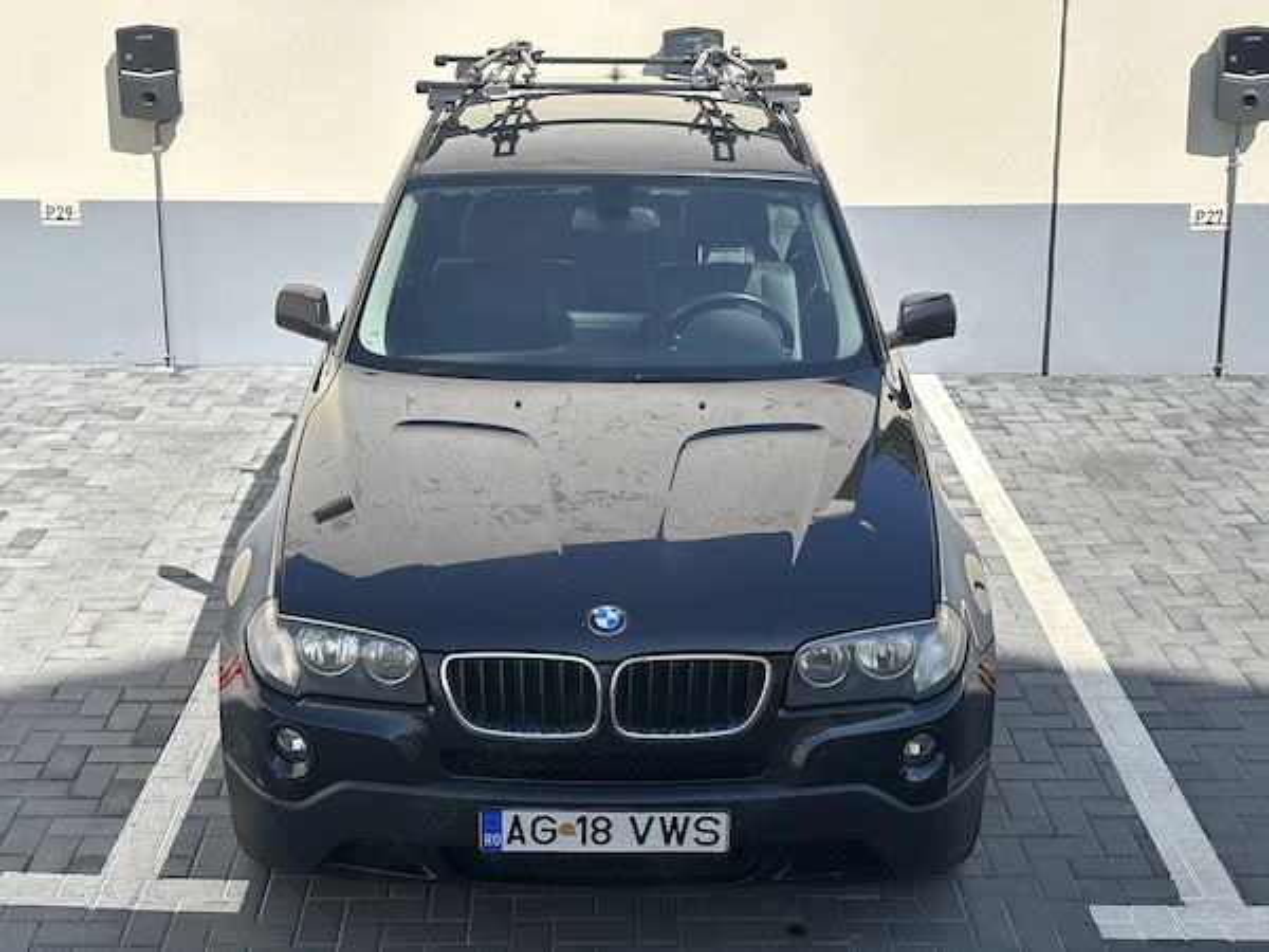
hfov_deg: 36.8
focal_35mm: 52
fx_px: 1906
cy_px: 476
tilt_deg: -12.5
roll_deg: -0.2
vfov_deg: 28.0
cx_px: 634
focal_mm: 5.96
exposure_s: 1/2024
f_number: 1.6
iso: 32
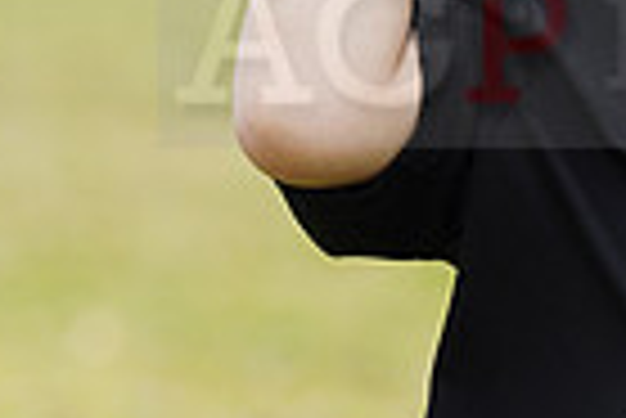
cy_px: 16
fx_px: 11036
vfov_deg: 2.2
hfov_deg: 3.2
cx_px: 914
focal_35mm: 634
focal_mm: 152
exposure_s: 1/250
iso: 100
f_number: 5.6
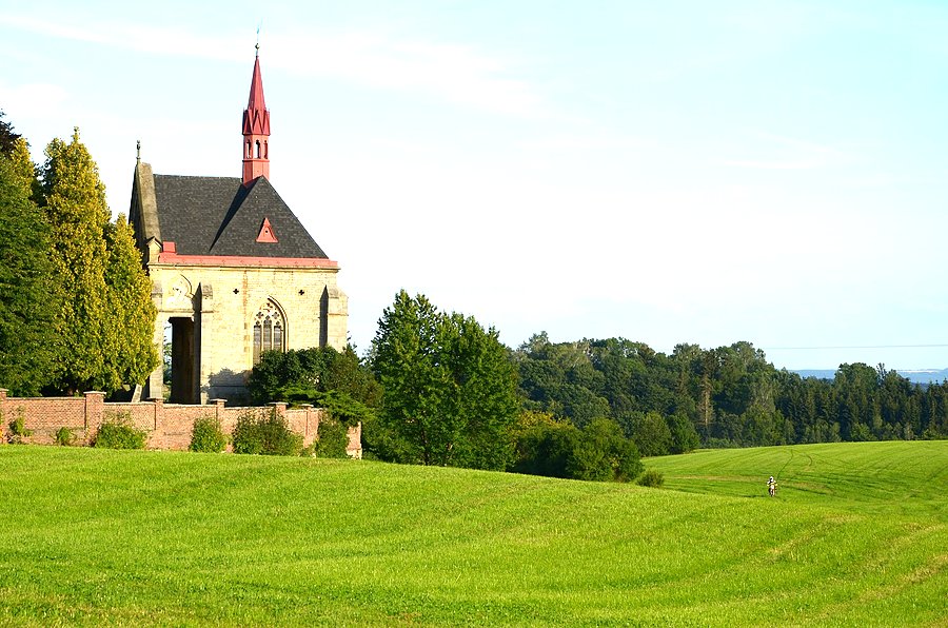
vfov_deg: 13.0
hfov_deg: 19.5
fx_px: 2759
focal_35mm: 105
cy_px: 314
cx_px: 474
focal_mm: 70
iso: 100
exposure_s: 1/200
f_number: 8
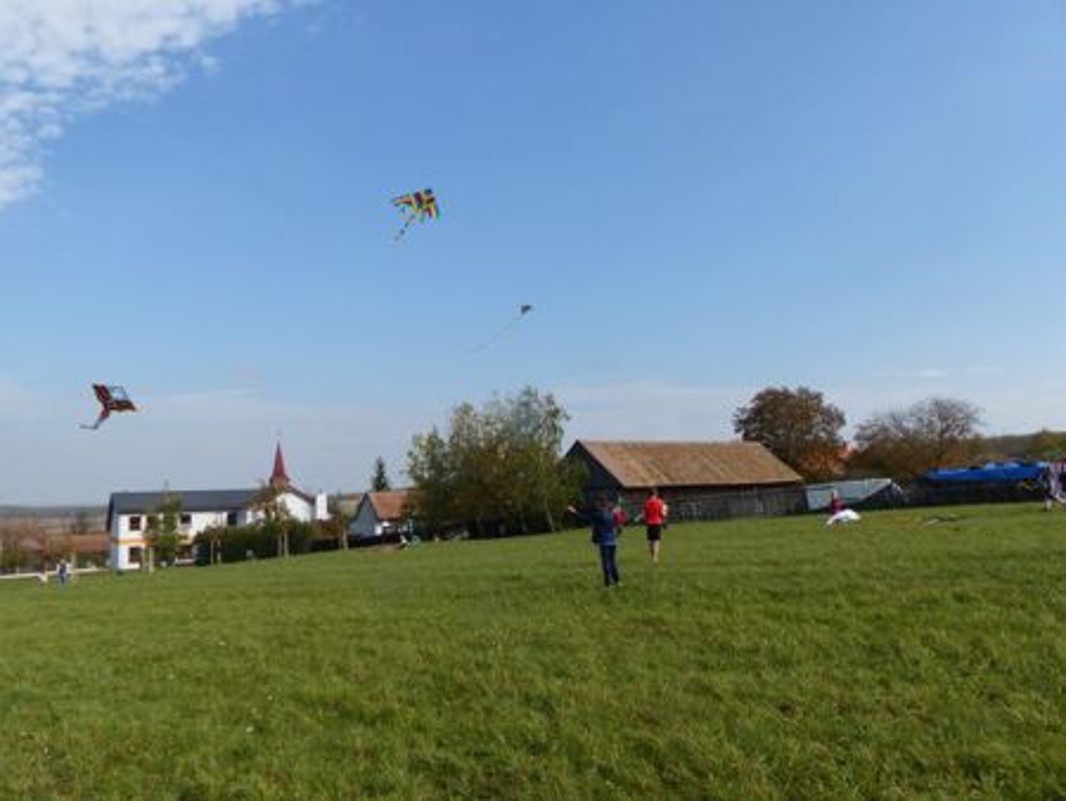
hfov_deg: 67.3
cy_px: 400
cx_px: 533
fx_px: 801
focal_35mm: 26
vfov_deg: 53.1
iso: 100
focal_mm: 4.5
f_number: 4
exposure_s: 1/1000
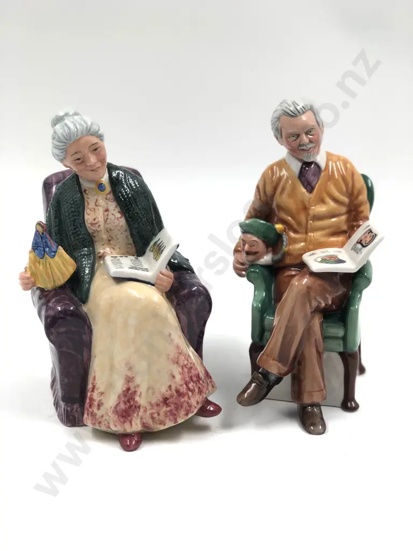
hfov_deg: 25.7
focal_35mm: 57
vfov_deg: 33.8
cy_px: 276
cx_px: 206
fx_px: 907
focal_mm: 6.6
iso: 25
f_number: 2.8
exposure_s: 1/100
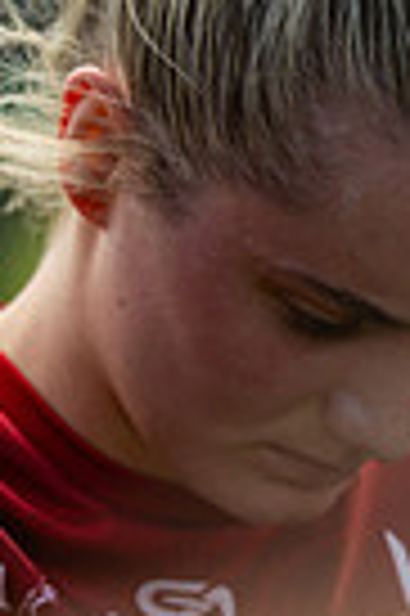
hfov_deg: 2.1
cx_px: -748
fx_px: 10875
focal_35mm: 635
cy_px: 223
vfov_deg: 3.3
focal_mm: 150
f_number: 4
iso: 100
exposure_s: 1/1250
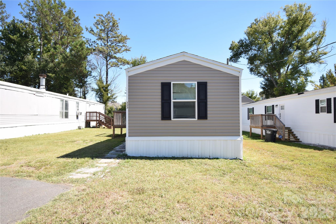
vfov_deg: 59.5
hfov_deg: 81.2
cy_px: 112
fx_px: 196
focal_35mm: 21
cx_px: 168
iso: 100
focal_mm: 14
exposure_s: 1/200
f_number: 6.3
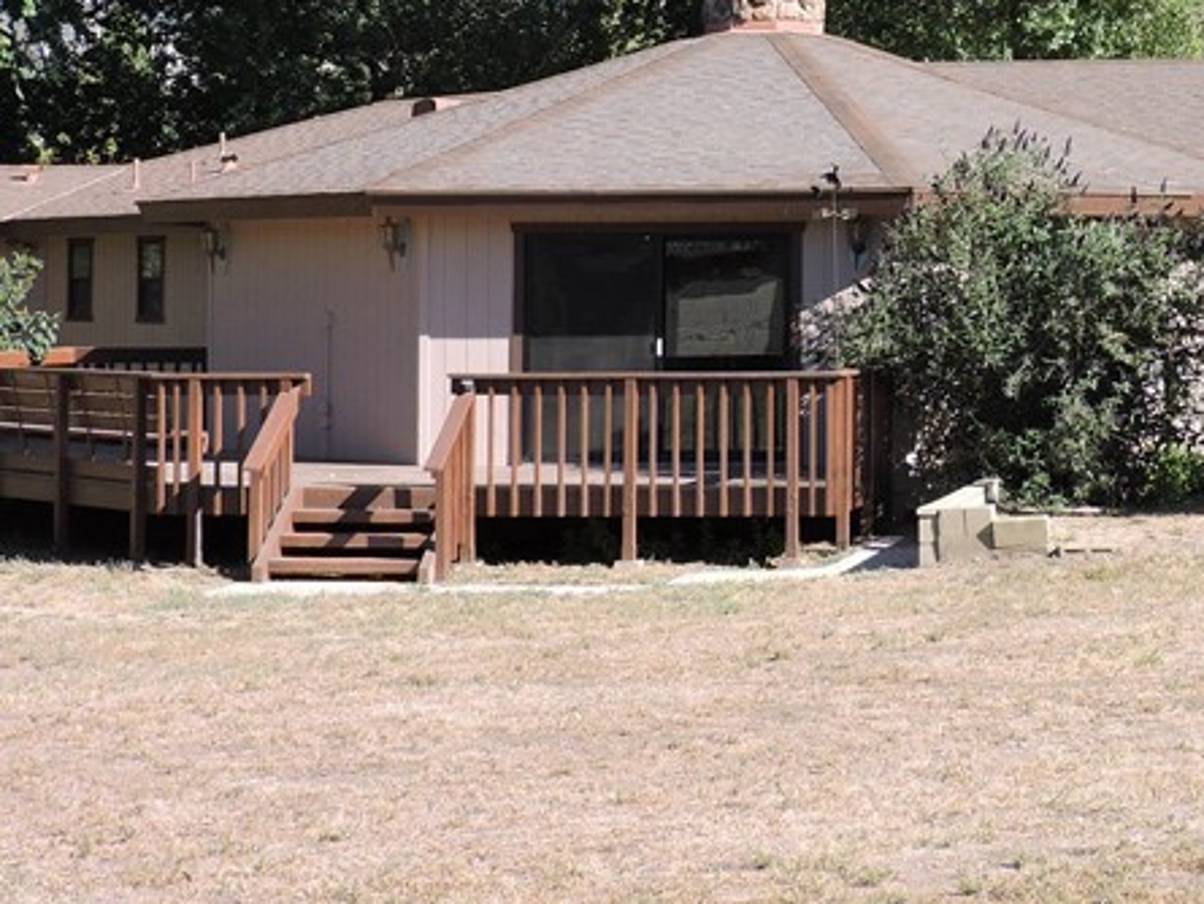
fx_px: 3444
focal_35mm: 99
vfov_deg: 14.7
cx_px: 1169
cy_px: 41
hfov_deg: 19.3
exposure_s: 1/500
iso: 100
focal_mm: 7.7
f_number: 3.4
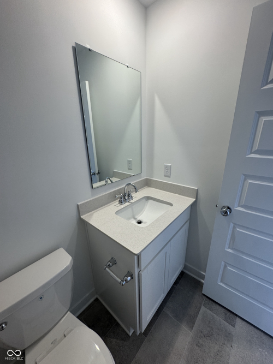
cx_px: 136
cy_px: 182
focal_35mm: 14
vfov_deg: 102.1
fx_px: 147
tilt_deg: -16.5
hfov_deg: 85.7
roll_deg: -1.8
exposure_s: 1/120
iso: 160
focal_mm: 2.22
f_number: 2.2
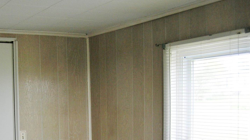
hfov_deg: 36.7
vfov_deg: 21.0
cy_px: 125
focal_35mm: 56
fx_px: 371
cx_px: 79
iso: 50
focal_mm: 6
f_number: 2.7
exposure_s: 1/55.7
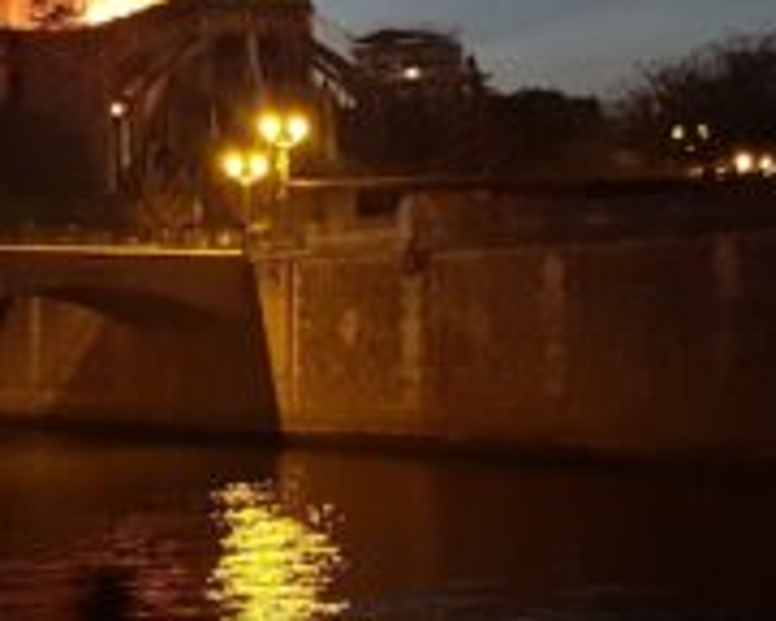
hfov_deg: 29.3
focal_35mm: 62
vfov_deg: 23.8
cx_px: 86
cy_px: 43
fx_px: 1424
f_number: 1.7
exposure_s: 1/4
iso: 200
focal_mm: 4.2
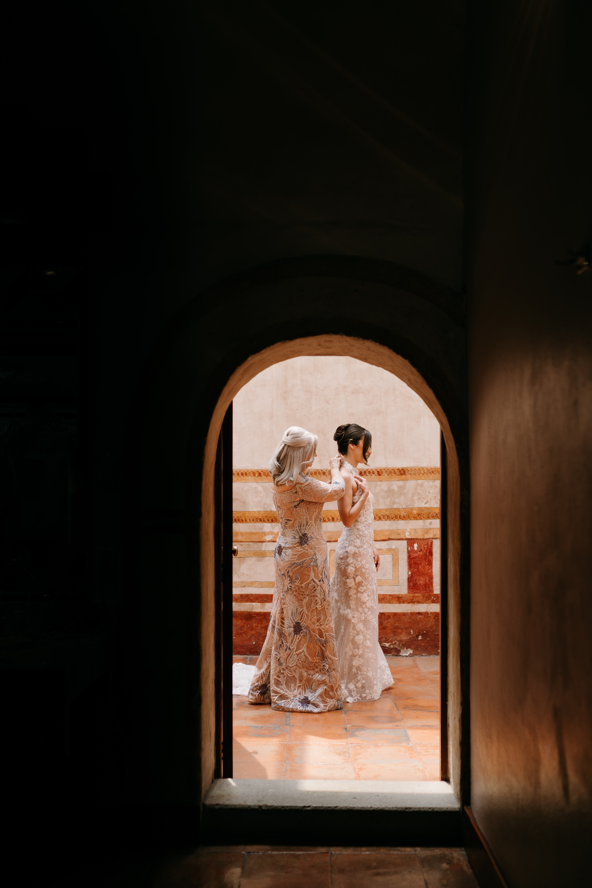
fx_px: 863
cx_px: 296
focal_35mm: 35
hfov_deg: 37.9
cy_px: 444
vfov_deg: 54.4
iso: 50
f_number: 1.8
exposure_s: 1/250
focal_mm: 35
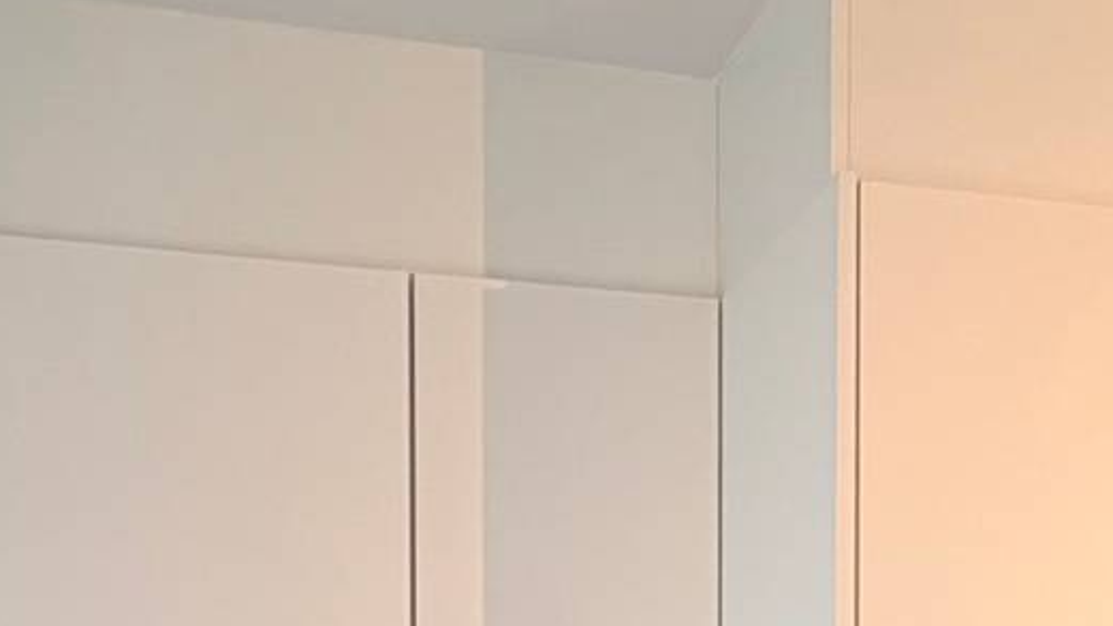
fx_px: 2213
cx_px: 709
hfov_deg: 28.1
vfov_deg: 14.4
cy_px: 1077
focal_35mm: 75
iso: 64
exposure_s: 1/100
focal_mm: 2.22
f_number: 2.2
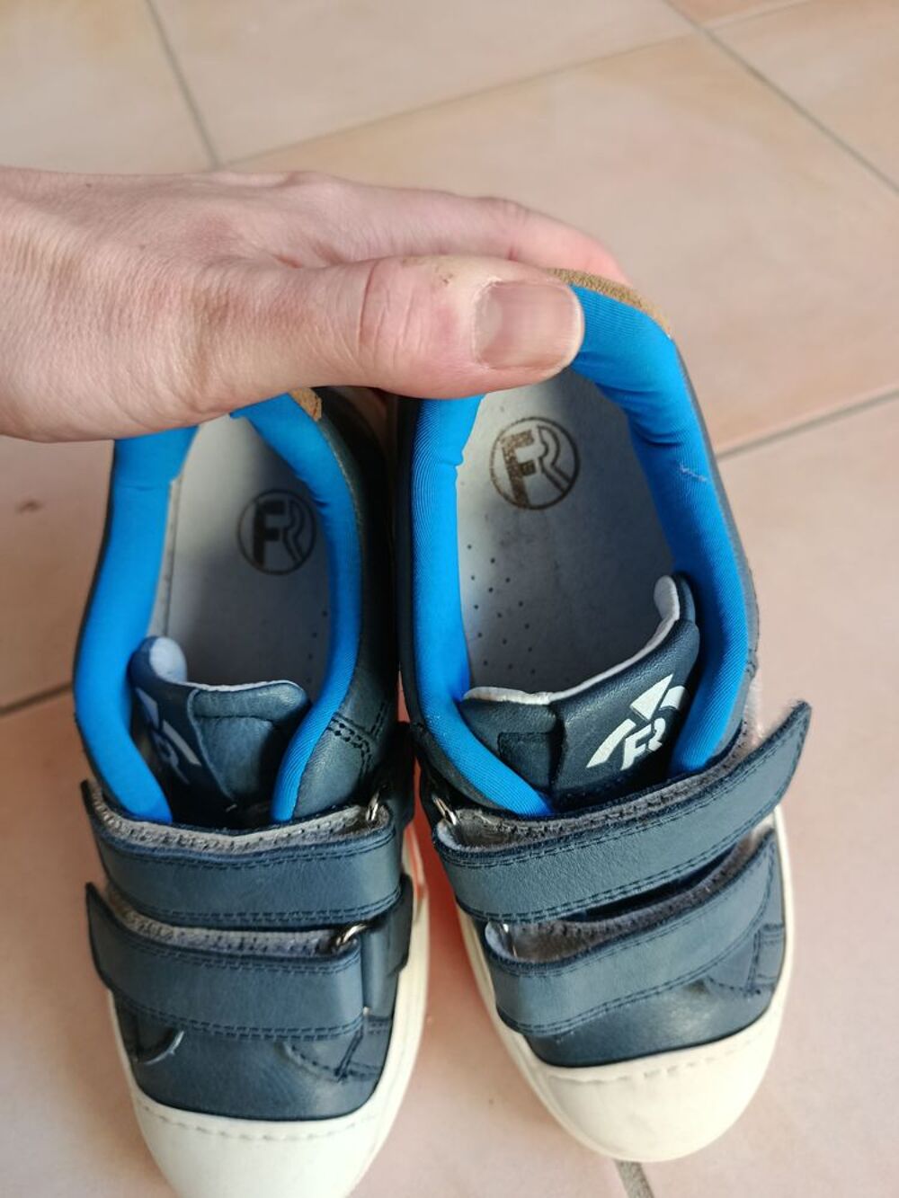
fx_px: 831
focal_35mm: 24
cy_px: 599
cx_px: 450
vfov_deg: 71.6
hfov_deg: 56.8
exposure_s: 1/100
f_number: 1.7
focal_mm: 5.24
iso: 1111
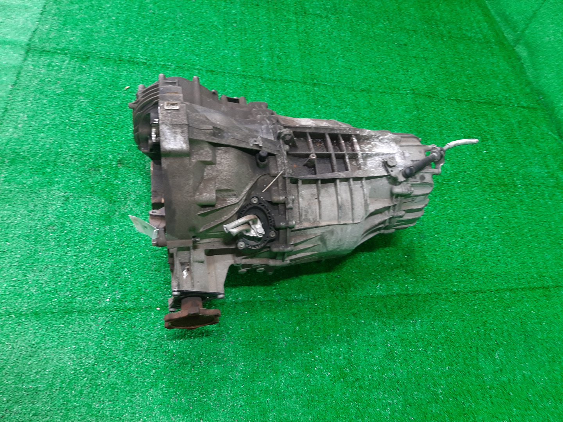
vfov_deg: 53.1
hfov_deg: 67.3
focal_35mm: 26
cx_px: 282
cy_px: 211
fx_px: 423
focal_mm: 3.93
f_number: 1.7
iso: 128
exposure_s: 1/50
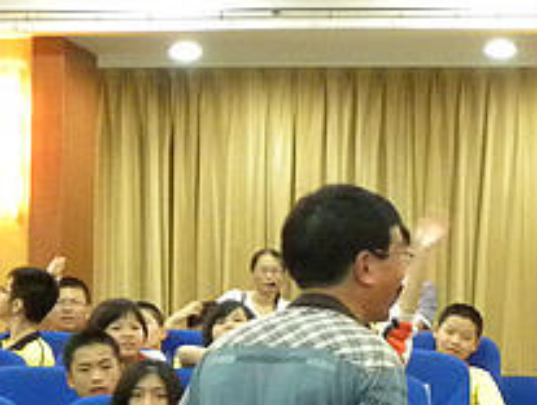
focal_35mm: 143
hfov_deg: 13.8
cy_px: 583
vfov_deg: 10.1
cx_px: 348
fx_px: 2222
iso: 400
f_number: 3.2
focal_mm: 6.6
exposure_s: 1/14
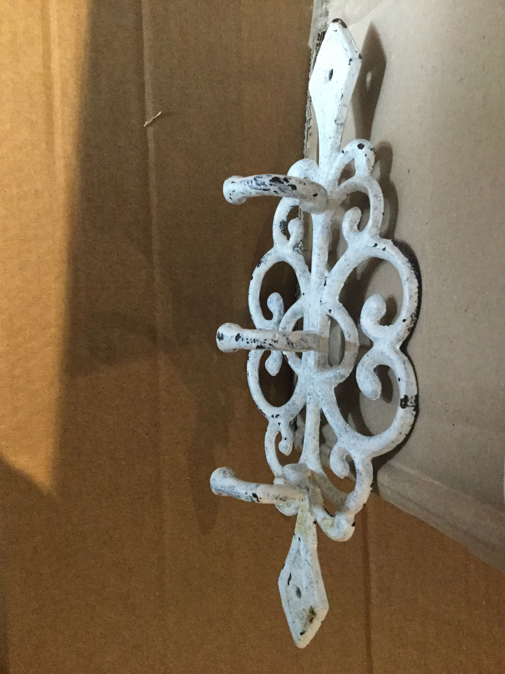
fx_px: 603
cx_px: 252
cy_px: 337
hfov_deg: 45.4
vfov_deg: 58.4
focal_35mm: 31
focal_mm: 3.3
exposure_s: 1/17
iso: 250
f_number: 2.4
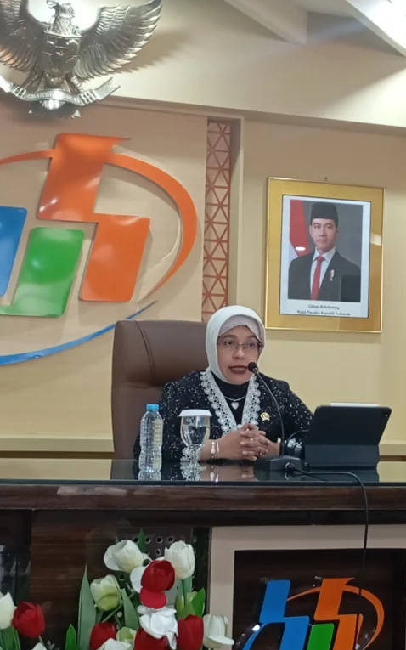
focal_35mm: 81
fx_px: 1434
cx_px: 231
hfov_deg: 16.1
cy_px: 323
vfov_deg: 25.5
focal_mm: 4.27
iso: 800
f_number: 1.8
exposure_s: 1/33.3
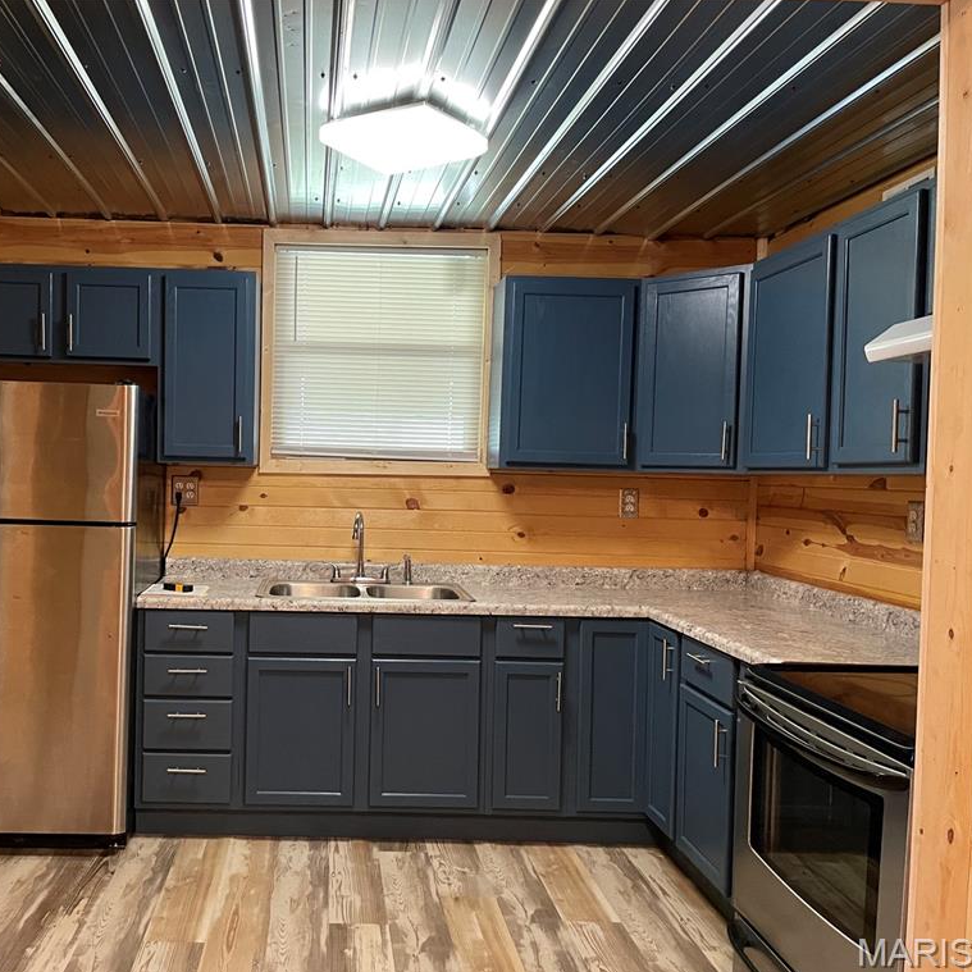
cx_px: 330
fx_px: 985
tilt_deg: -2.4
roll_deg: -0.8
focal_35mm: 31
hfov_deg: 51.6
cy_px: 488
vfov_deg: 52.5
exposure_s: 1/40
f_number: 1.6
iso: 320
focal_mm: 4.2
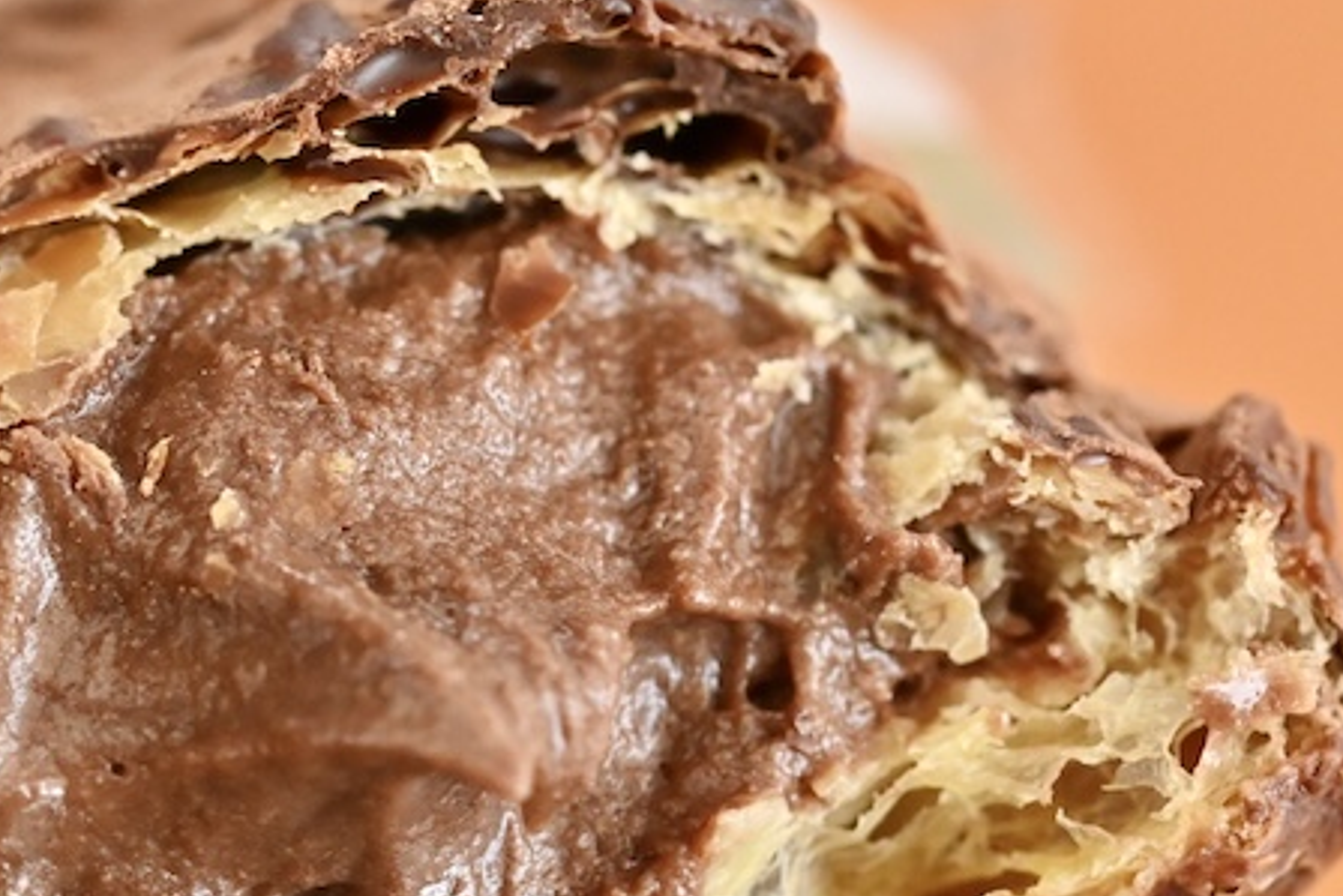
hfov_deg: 15.1
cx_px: 63
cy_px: 697
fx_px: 5000
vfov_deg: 10.2
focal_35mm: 134
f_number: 6.3
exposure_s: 1/250
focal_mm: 60
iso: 4000
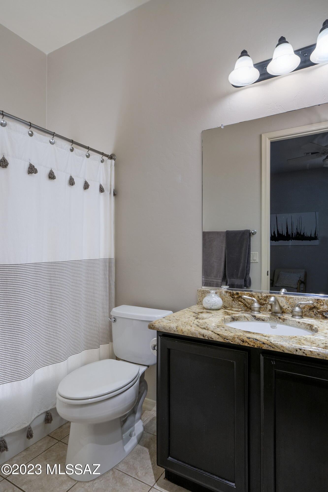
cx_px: 164
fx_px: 260
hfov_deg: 64.5
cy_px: 246
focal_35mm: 19
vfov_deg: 86.9
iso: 200
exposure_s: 1/13
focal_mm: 19
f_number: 11
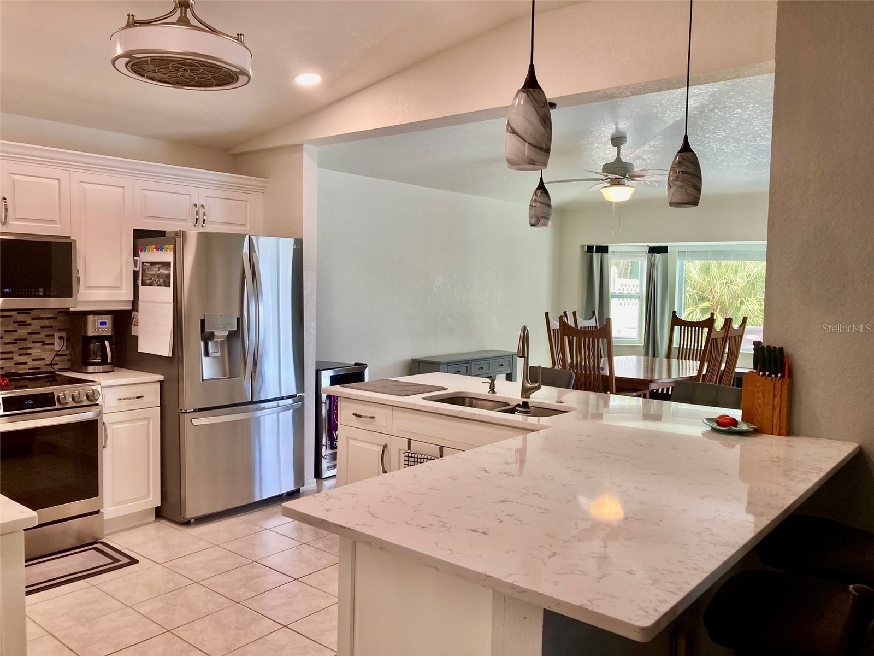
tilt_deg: -4.4
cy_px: 328
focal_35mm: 28
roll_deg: -0.8
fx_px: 707
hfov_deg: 63.4
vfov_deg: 49.7
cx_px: 437
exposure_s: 1/120
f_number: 1.8
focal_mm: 3.99
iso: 64
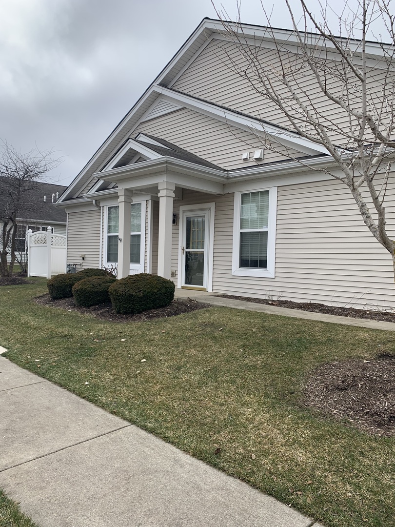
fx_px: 396
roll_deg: -1.5
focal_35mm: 26
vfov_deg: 67.3
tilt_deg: +0.1
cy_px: 264
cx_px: 198
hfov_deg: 53.1
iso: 25
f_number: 1.8
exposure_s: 1/1149
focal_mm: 4.25
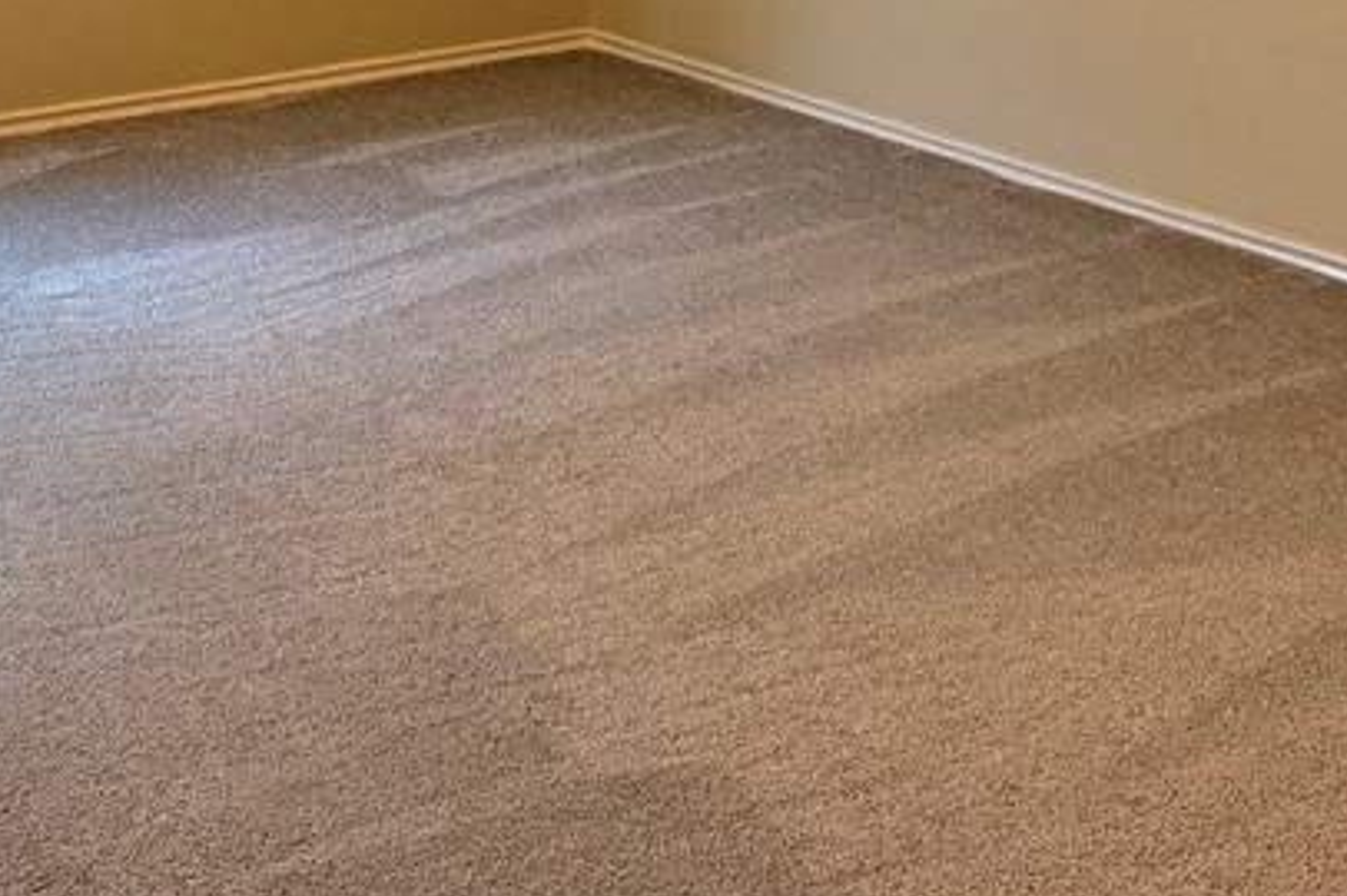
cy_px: -335
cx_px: 338
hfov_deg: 31.4
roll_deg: -0.5
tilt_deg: -3.1
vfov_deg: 19.5
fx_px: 2355
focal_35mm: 63
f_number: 1.78
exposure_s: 1/60
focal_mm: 6.76
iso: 400
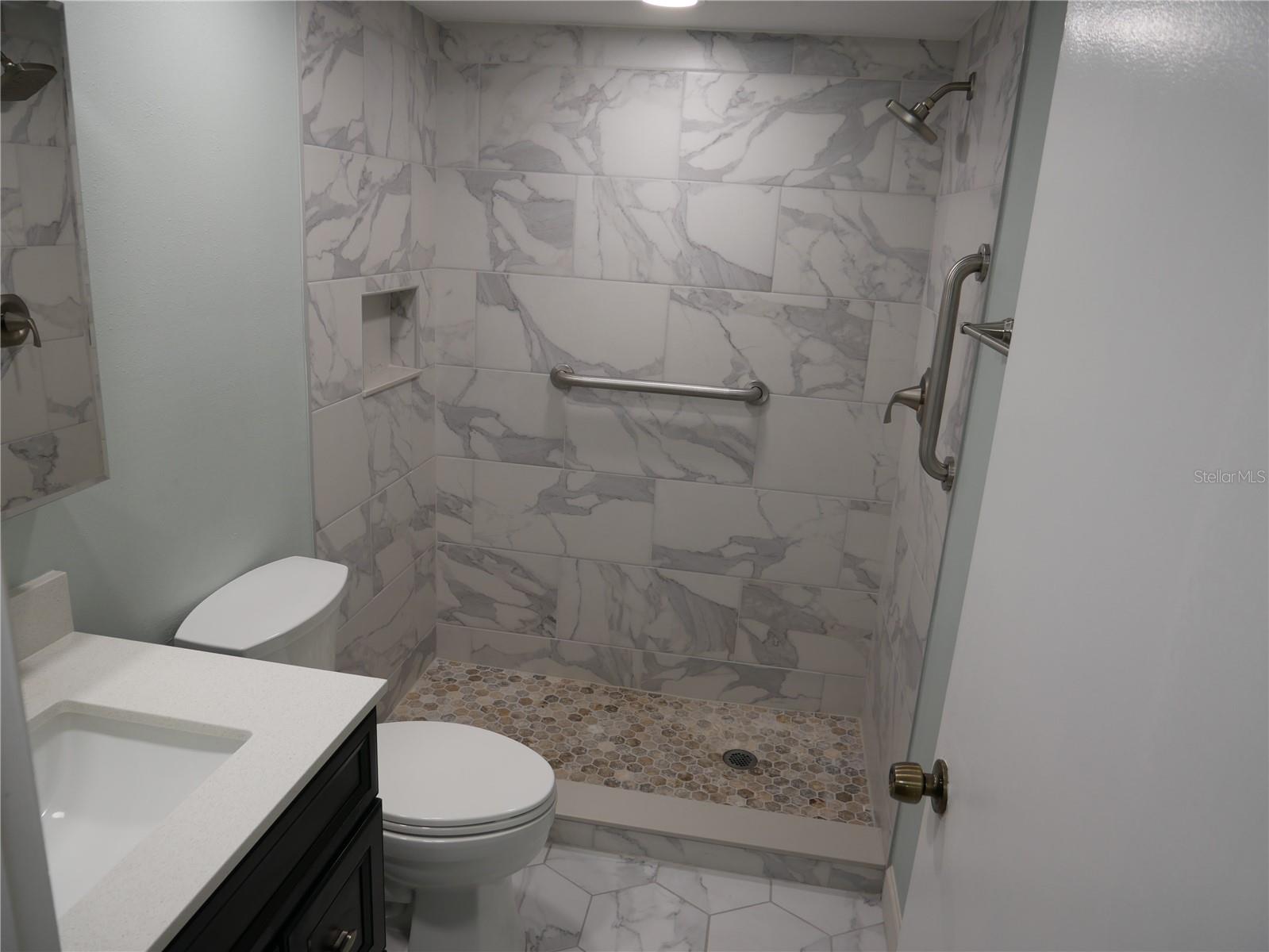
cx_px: 634
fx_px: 880
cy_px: 476
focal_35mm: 24
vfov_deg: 56.8
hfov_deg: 71.6
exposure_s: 1/80
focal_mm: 12
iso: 200
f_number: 3.5
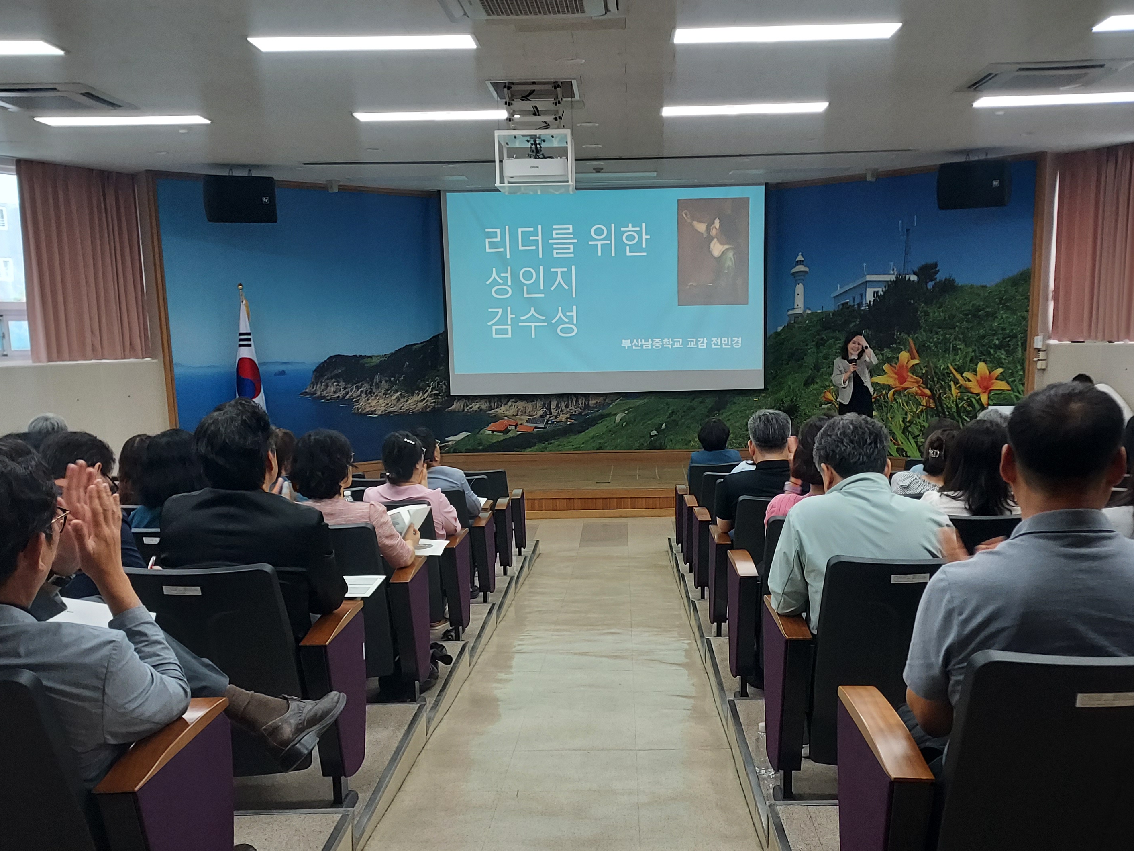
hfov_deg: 54.0
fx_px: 1114
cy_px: 537
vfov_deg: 41.5
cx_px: 574
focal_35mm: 34
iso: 125
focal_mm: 4.6
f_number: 1.8
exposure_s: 1/60
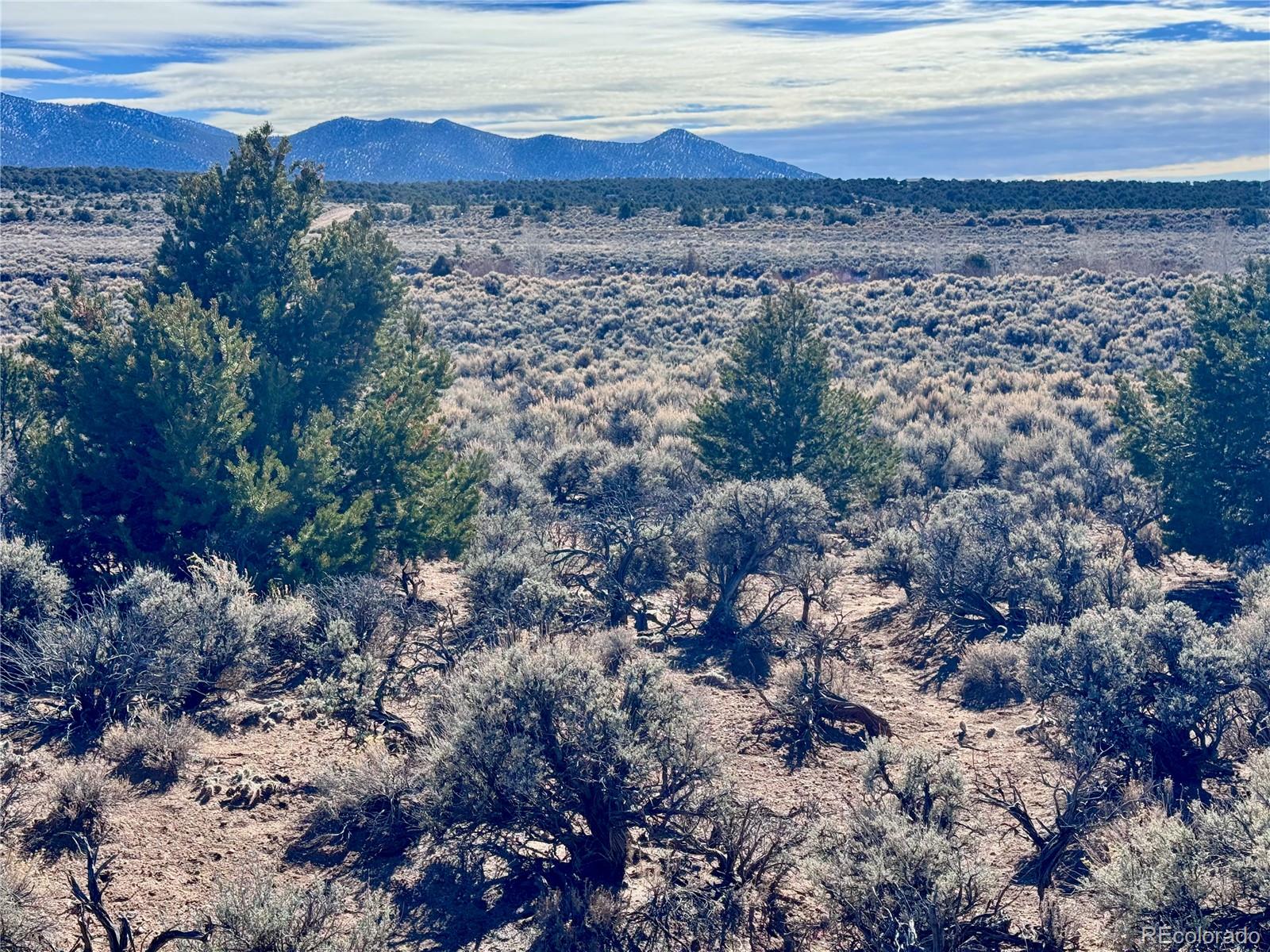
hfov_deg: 39.7
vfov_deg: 30.3
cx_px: 635
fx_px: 1761
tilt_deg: -9.1
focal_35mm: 48
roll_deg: +0.7
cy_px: 476
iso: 64
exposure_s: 1/2959
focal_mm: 6.76
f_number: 1.78
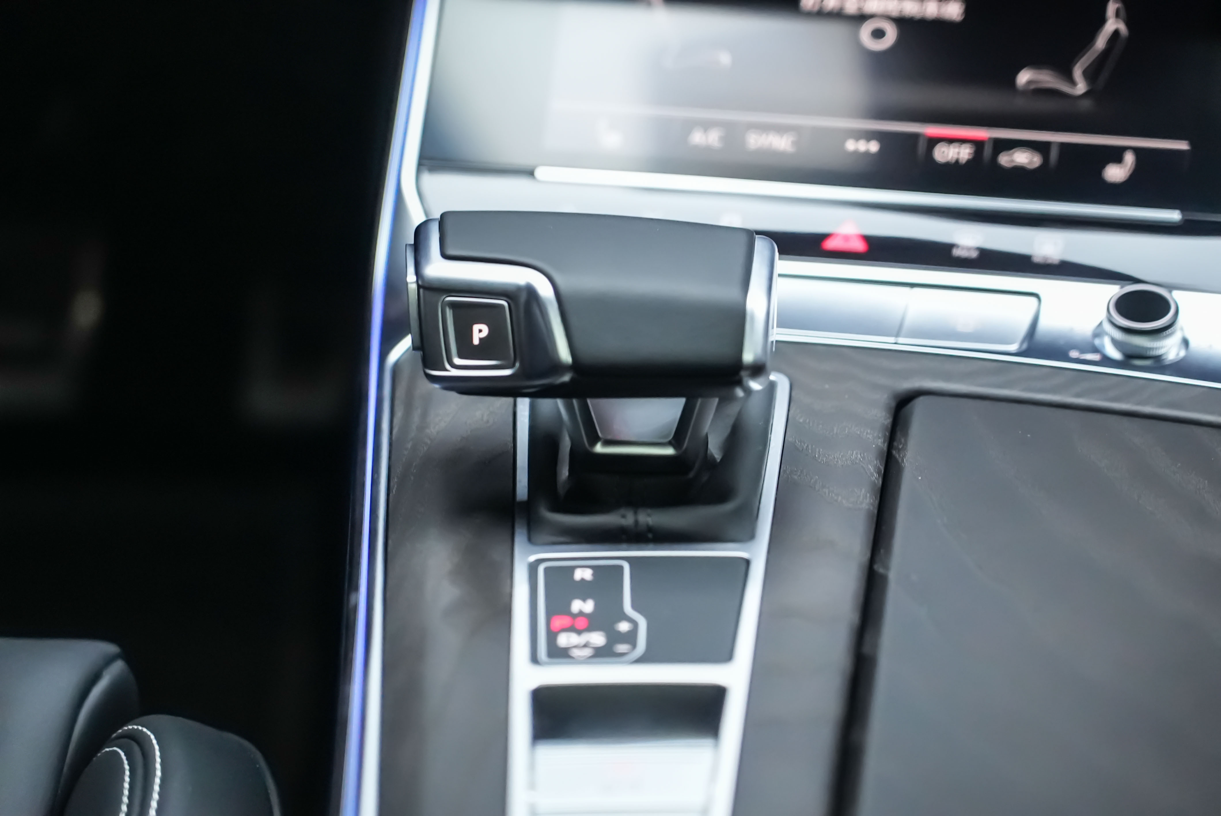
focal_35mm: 105
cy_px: 408
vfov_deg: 13.1
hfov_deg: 19.4
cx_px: 610
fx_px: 3563
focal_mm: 105
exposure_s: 1/125
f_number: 4
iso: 12800
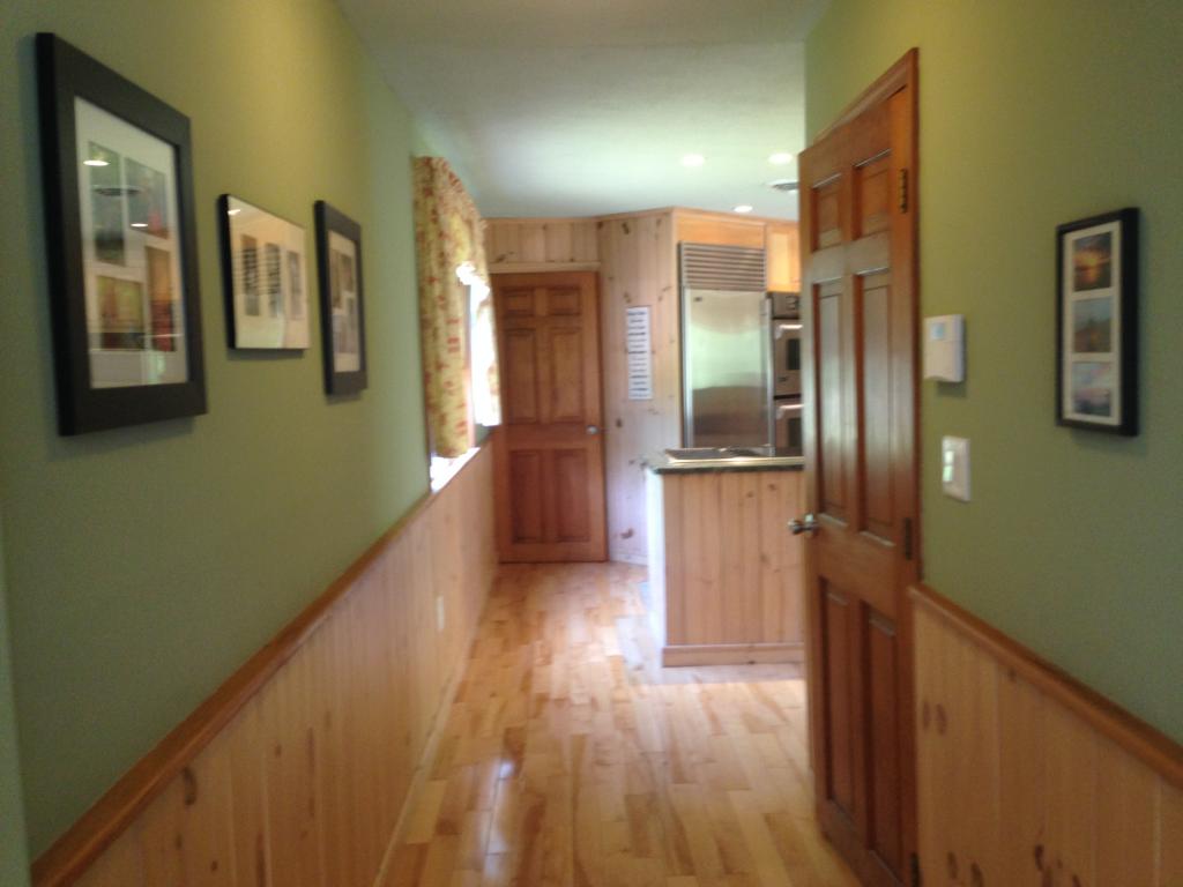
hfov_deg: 55.4
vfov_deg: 42.9
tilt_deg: -0.9
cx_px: 592
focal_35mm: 33
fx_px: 1128
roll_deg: +0.0
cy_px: 444
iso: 100
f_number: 2.4
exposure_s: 1/20
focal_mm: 4.12
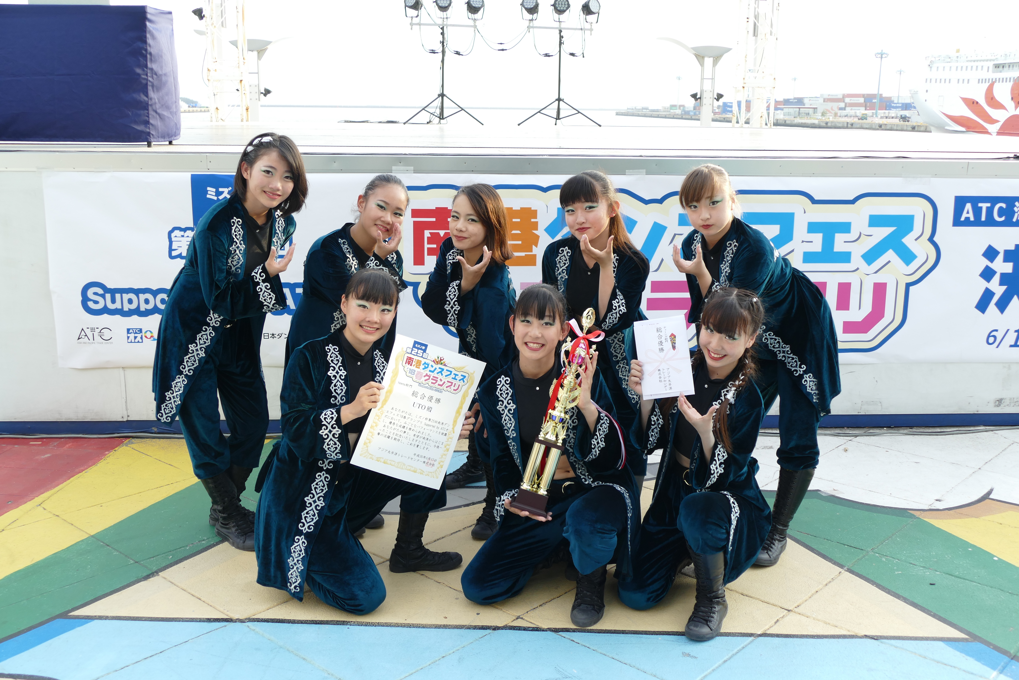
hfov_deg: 53.1
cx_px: 510
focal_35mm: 36
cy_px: 340
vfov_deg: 36.9
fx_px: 1019
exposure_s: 1/250
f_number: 3.1
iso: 125
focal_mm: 13.16
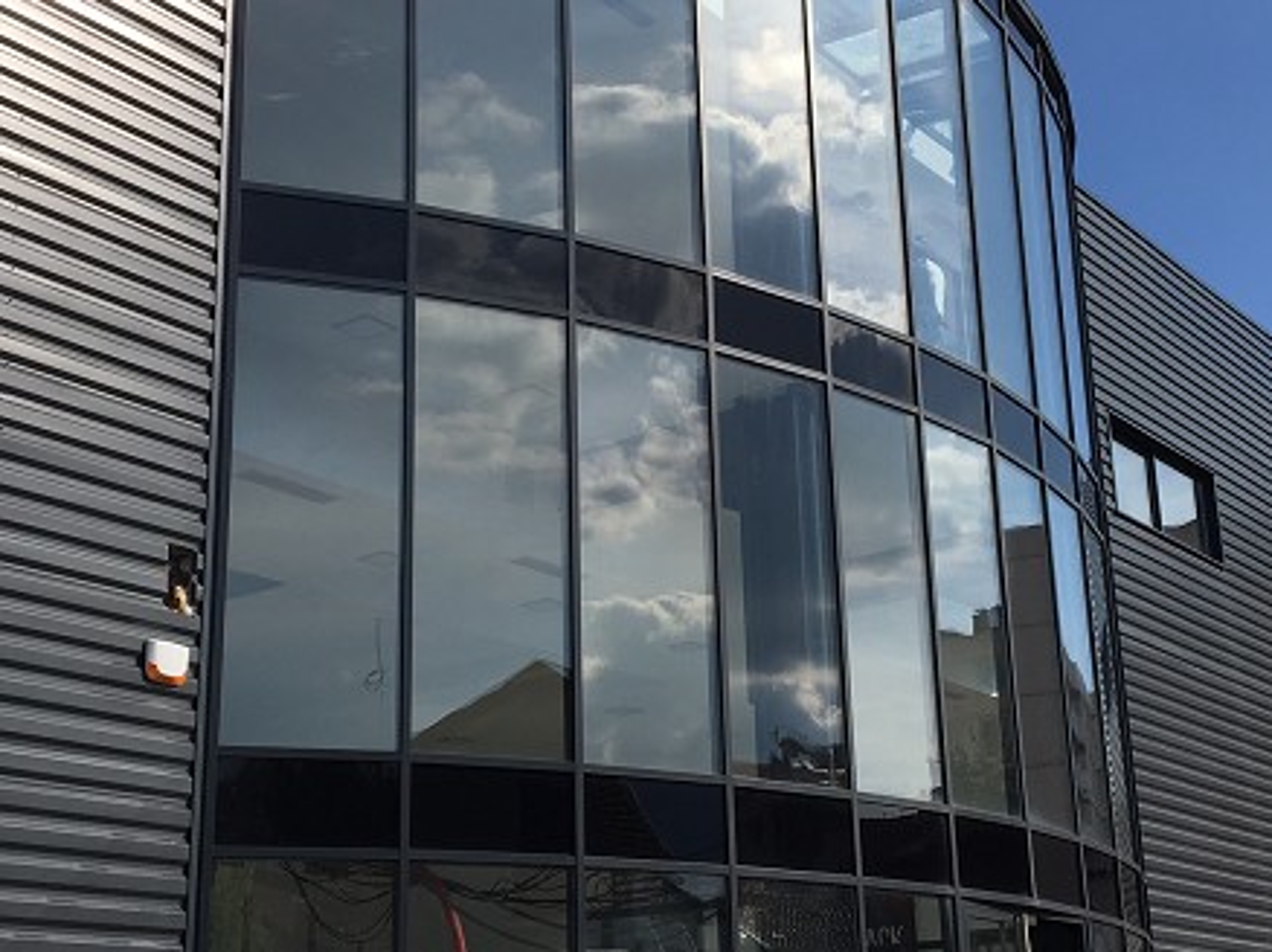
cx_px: 604
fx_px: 1946
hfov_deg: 36.2
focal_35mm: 53
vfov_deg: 27.5
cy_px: 496
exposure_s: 1/2404
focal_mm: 4.15
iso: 25
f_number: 2.2
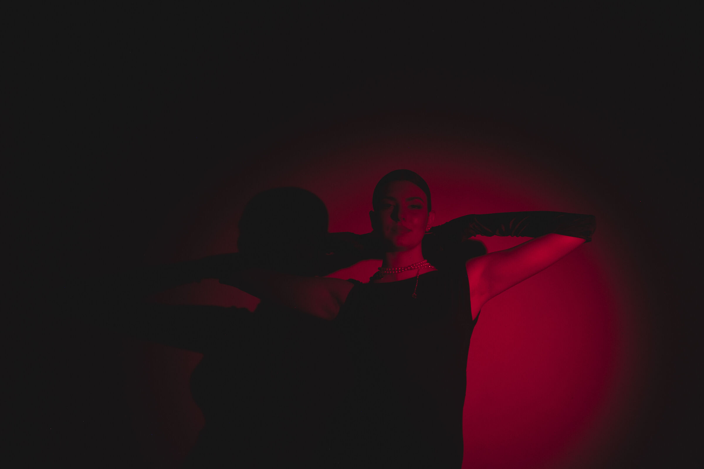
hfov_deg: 54.4
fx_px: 684
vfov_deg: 37.9
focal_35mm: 35
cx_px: 352
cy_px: 234
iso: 500
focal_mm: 23
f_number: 1.4
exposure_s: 1/125
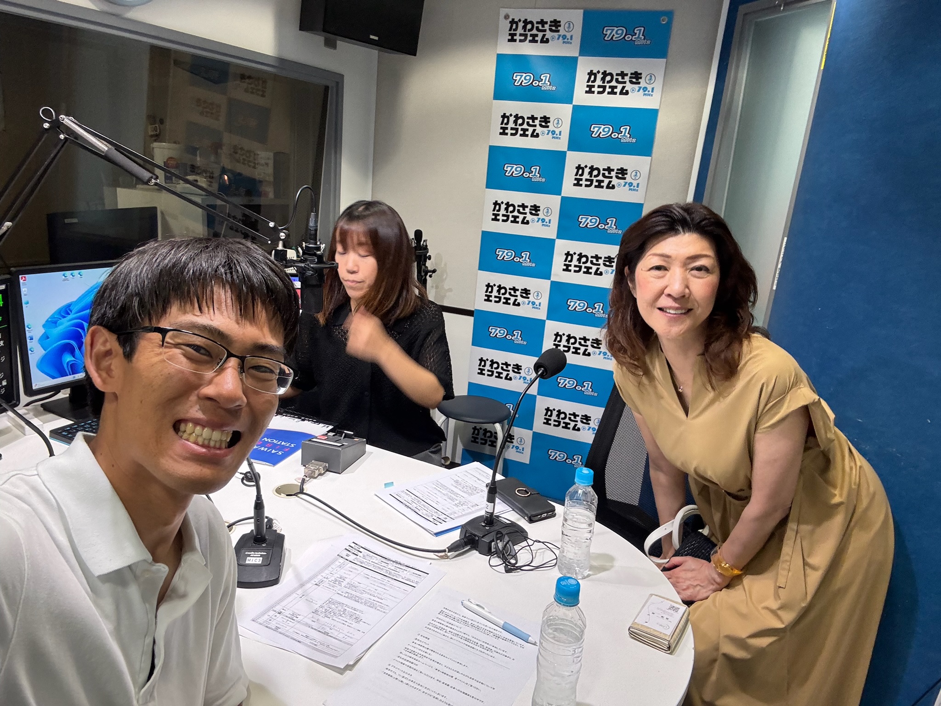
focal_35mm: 23
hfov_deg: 73.9
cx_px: 470
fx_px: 625
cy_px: 353
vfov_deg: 58.9
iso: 160
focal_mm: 2.69
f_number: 1.9
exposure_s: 1/50
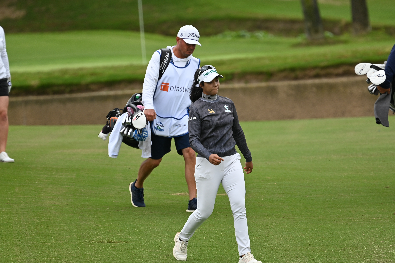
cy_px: 132
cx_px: 198
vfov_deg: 2.3
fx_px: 6583
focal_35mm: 600
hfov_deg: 3.4
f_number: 5.6
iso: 220
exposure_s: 1/640
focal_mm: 400
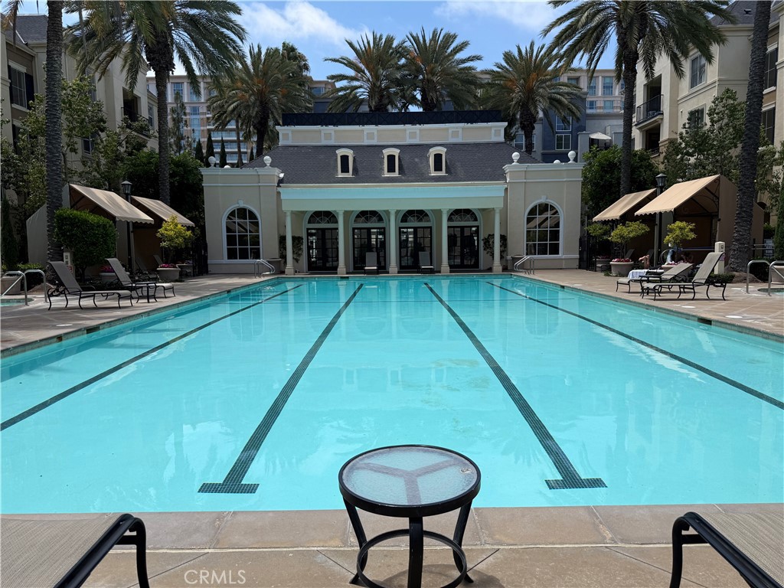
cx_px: 392
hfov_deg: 71.6
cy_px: 294
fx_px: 544
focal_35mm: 24
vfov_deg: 56.8
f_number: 1.78
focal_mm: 6.76
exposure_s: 1/5319
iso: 80
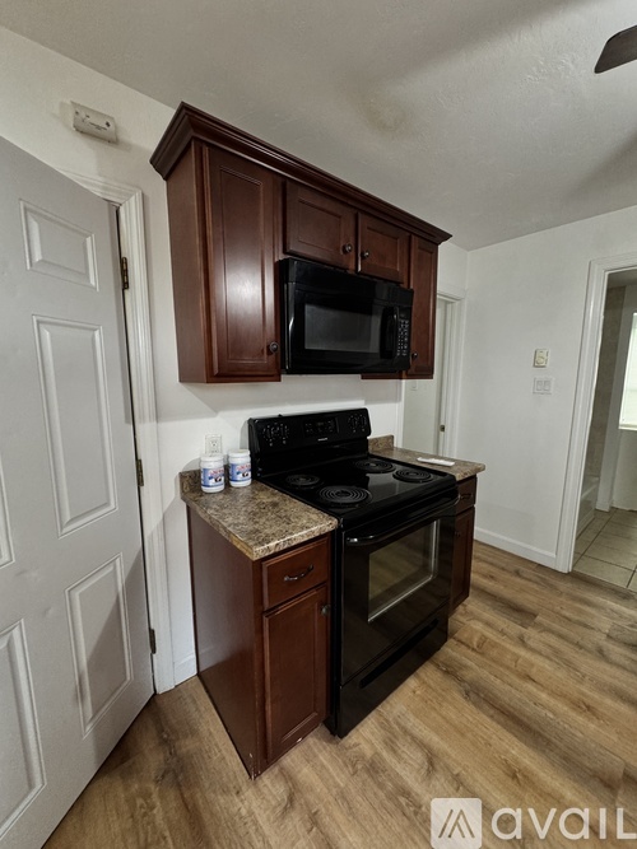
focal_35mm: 14
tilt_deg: -10.0
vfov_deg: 102.1
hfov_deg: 85.7
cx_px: 318
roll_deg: -0.2
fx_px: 344
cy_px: 424
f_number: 2.2
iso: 200
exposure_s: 1/60
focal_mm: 2.22
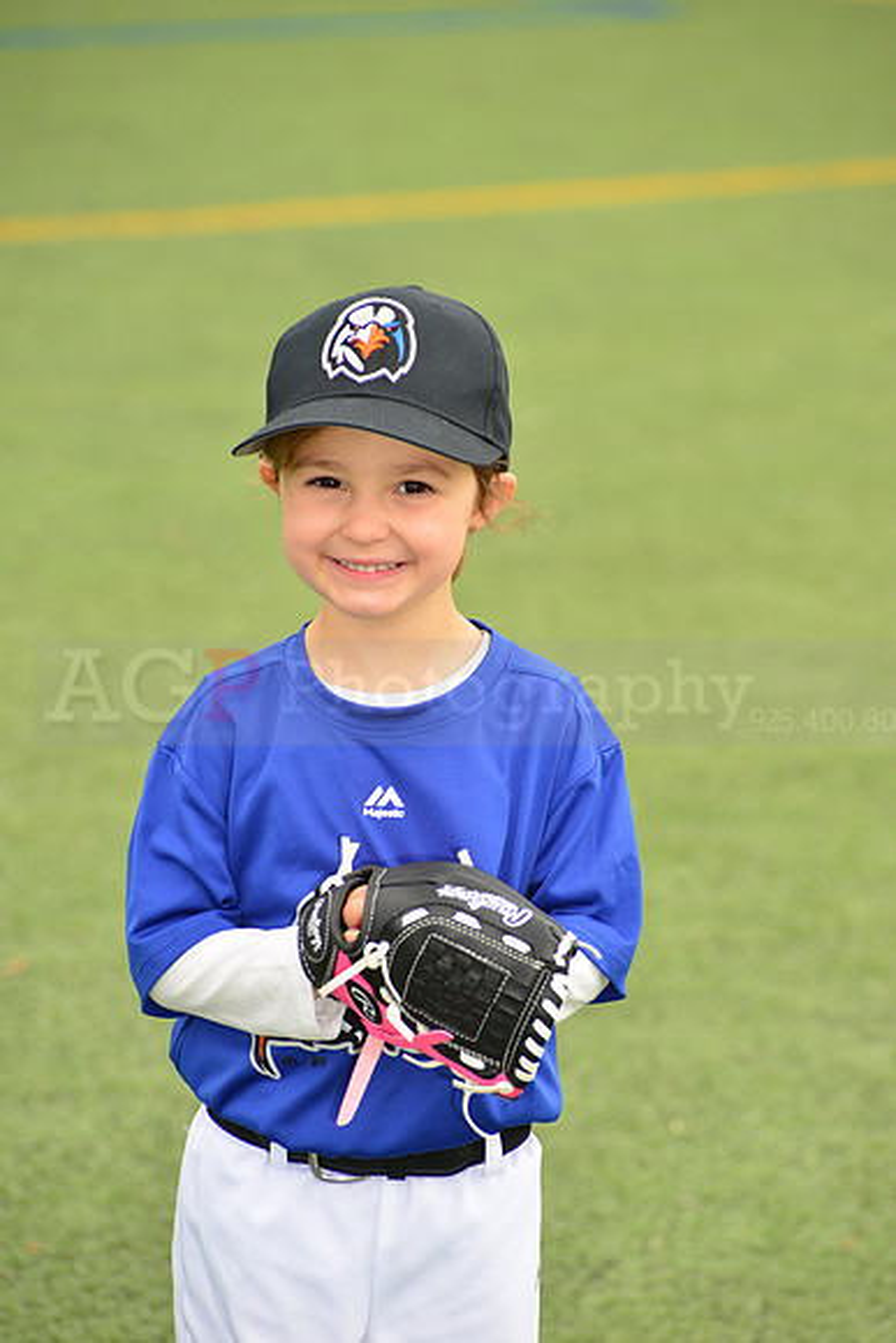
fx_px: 7462
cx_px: 448
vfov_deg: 10.3
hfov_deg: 6.9
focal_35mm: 200
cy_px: 672
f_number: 8
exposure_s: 1/200
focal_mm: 200
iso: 250
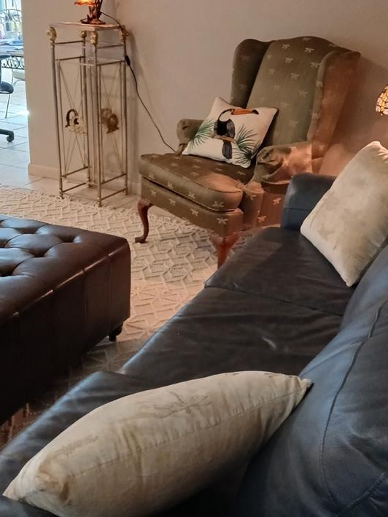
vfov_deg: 42.9
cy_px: 236
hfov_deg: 32.9
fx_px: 657
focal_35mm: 44
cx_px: 212
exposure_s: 1/24
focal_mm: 3.98
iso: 320
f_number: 1.8
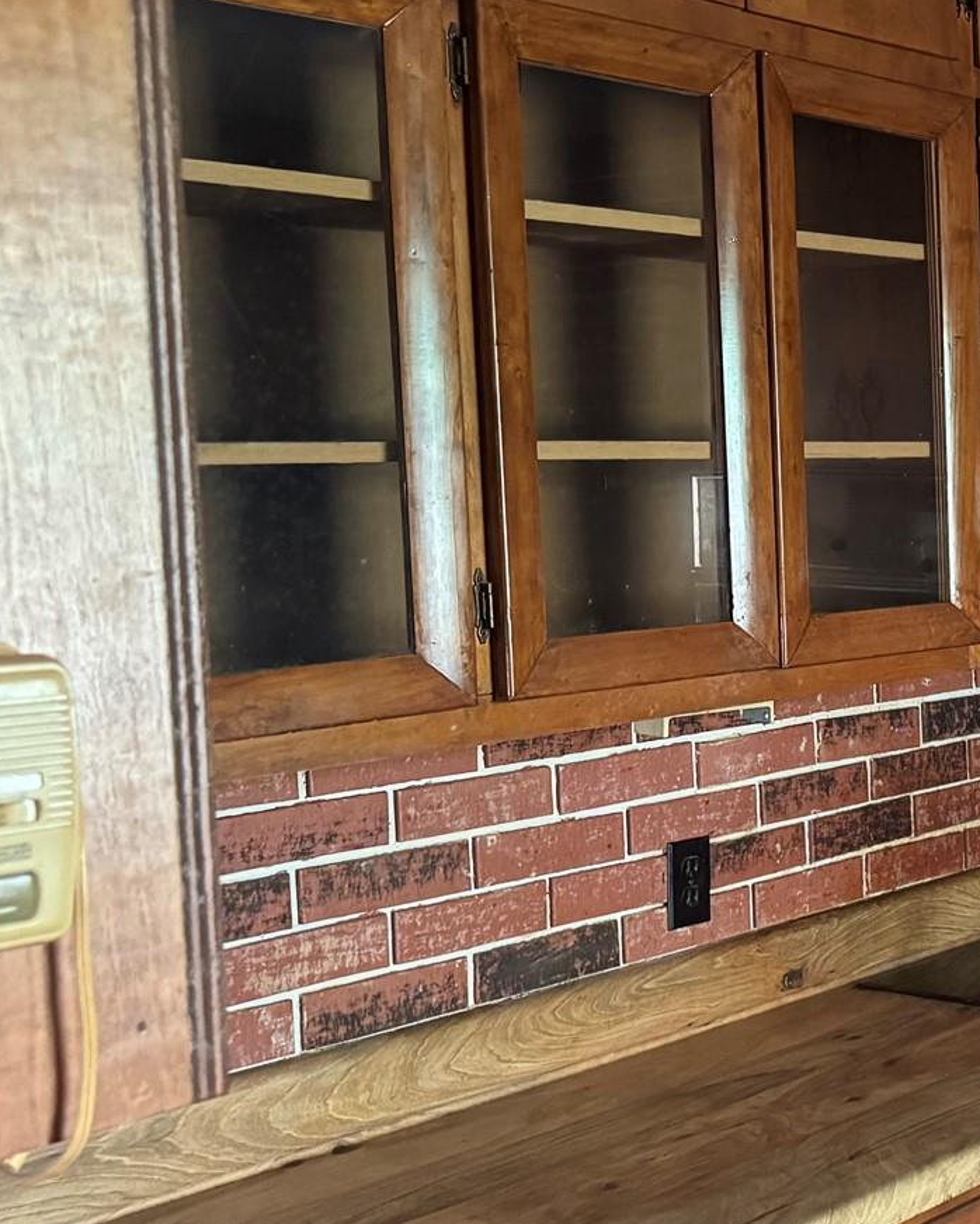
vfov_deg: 34.1
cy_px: 591
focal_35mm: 55
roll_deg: +1.6
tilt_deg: -3.9
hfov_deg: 24.7
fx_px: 1993
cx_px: 1203
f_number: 1.78
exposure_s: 1/36
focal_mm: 6.76
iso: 1000
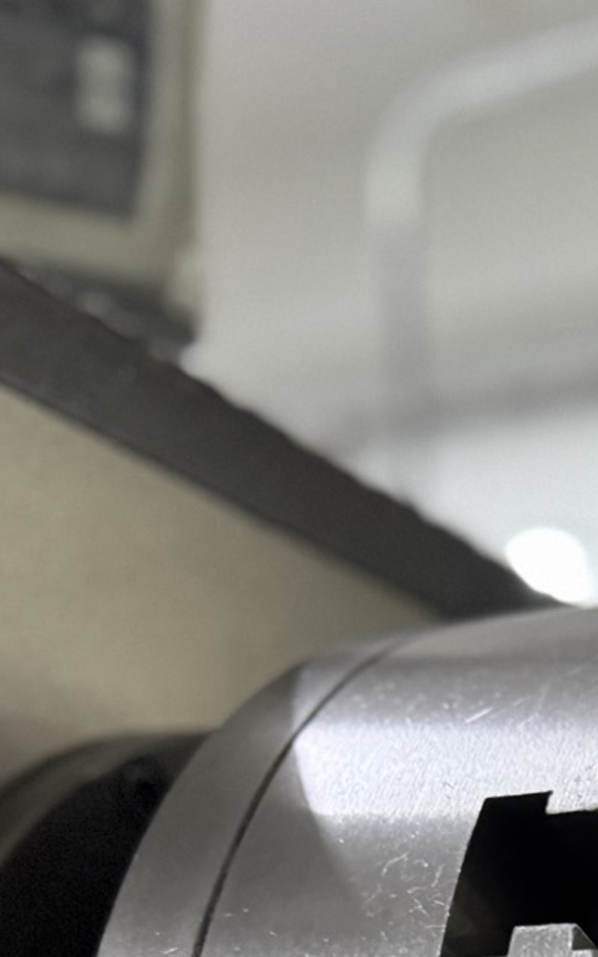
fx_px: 1981
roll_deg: -0.6
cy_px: 1345
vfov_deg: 23.1
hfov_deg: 15.6
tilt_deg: -0.1
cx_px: 942
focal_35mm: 76
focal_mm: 6.76
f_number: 1.78
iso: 800
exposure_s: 1/60
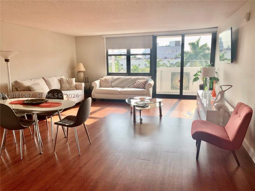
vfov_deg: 53.1
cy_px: 96
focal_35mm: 26
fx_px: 192
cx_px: 128
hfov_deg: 67.3
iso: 25
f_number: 1.8
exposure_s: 1/123
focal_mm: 4.25
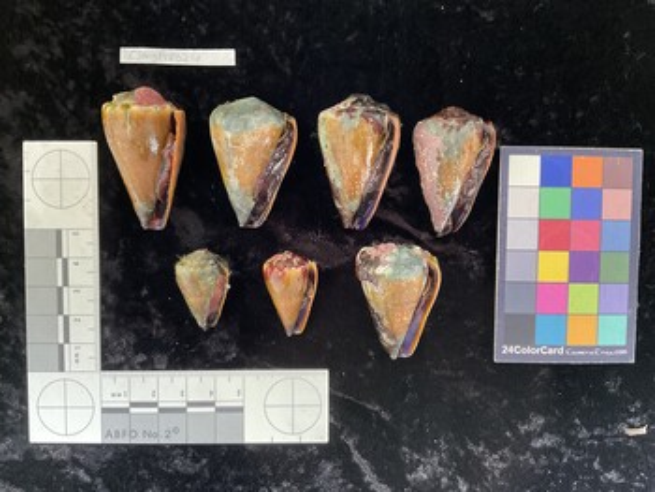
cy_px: 246
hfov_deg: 61.6
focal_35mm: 29
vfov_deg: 48.3
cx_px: 328
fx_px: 549
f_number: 1.8
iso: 160
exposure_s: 1/60
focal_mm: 3
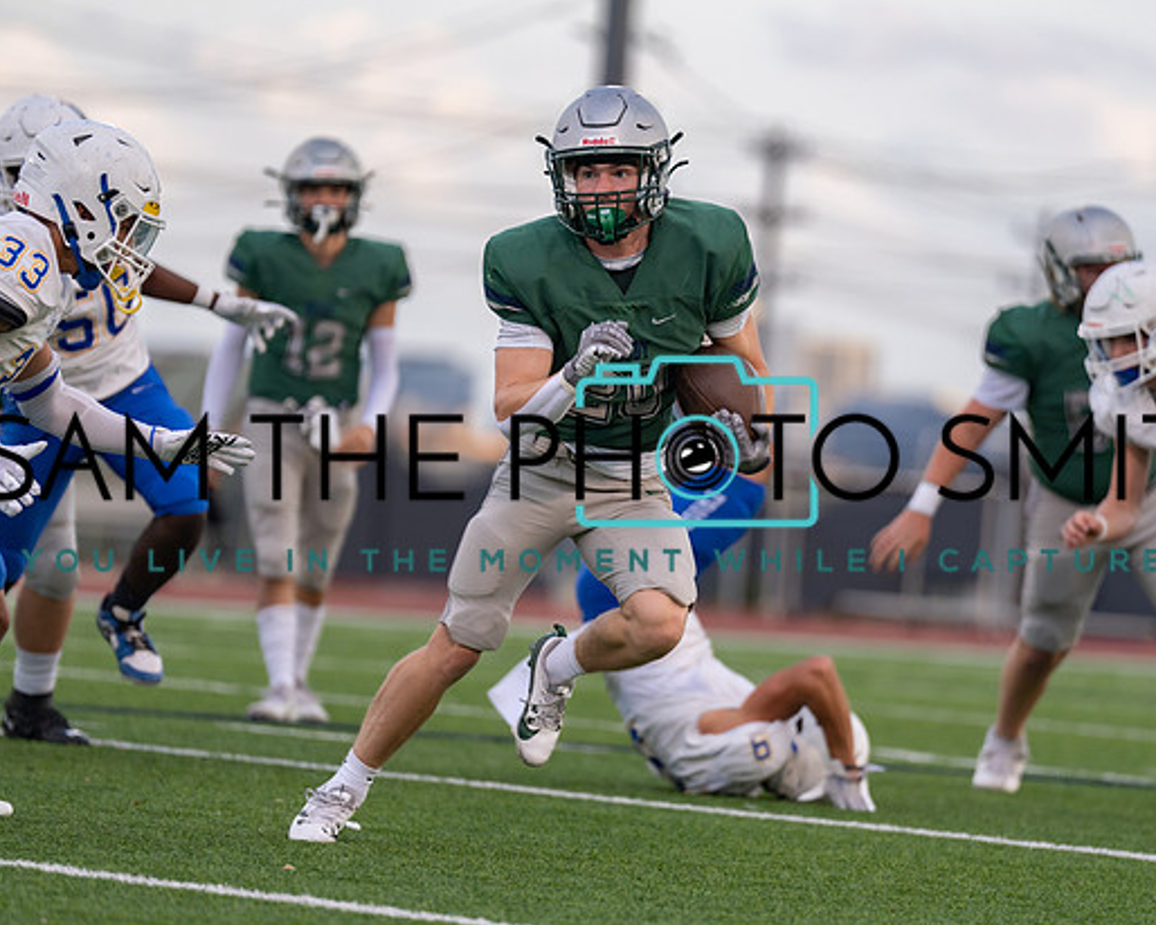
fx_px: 9065
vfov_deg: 5.8
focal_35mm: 265
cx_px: 634
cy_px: 518
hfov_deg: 7.3
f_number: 2.8
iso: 320
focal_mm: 200
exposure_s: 1/1250
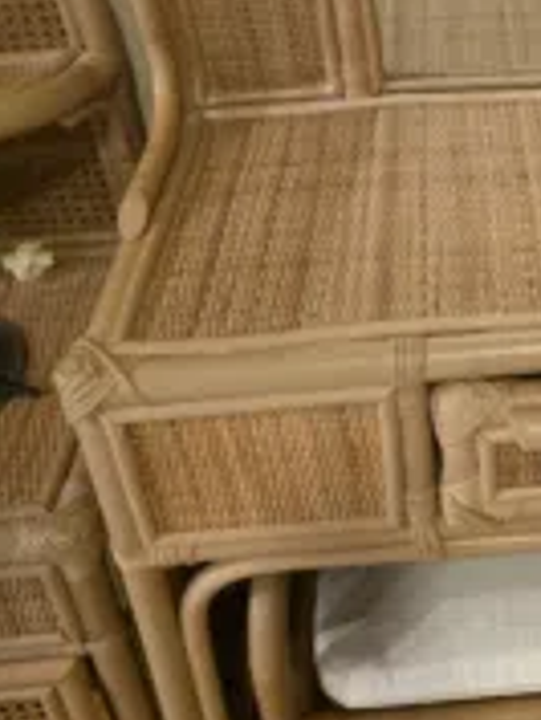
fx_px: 1082
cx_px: 569
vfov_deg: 35.8
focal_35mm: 52
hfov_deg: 26.2
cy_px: 159
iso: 1250
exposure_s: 1/100
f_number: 1.7
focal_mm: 6.25
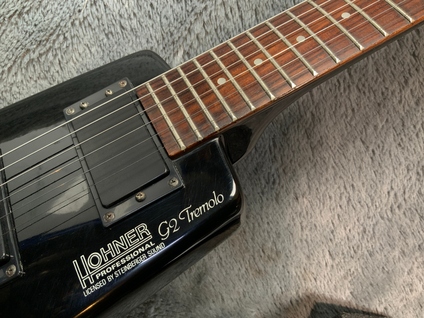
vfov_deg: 48.2
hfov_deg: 61.7
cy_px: 159
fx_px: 355
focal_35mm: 29
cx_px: 212
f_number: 1.8
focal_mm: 3
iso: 64
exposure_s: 1/52
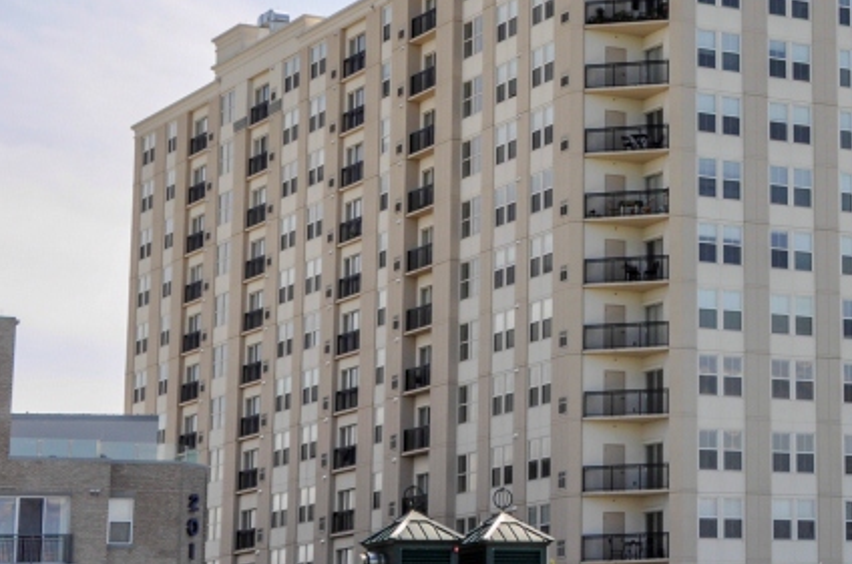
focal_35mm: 116
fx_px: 2740
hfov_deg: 17.0
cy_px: 179
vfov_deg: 11.7
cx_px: 981
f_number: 11
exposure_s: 1/200
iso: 200
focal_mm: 32
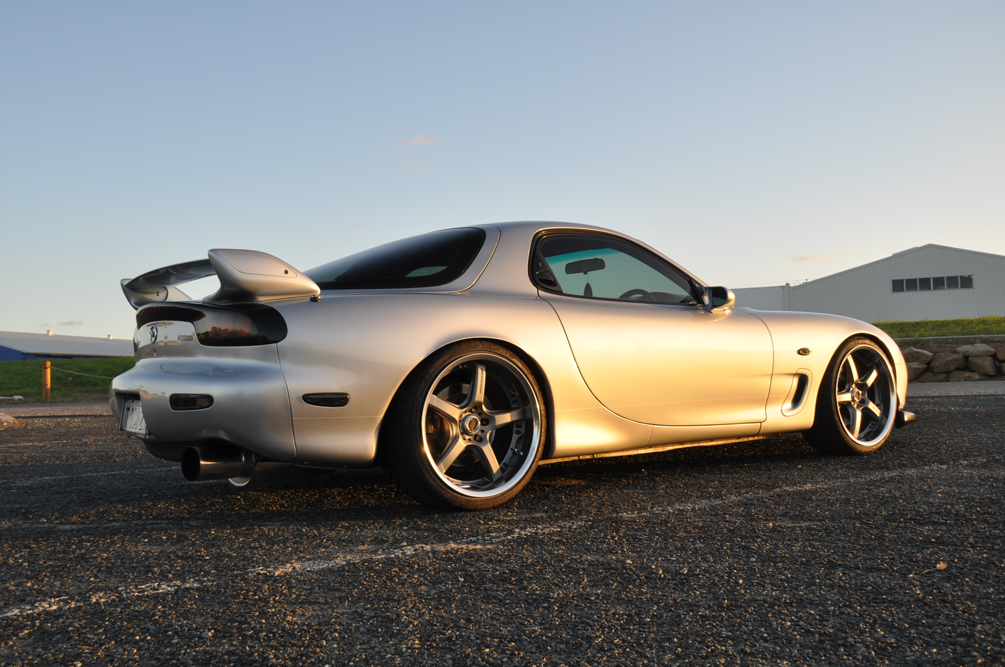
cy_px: 334
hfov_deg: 57.3
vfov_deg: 39.9
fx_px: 920
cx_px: 502
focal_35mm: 33
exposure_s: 1/160
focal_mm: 22
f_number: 6.3
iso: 200
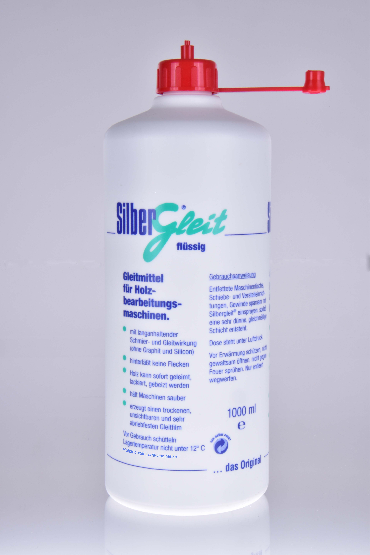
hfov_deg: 18.9
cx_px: 185
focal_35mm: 72
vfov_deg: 28.1
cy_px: 278
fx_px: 1110
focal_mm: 48
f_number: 32
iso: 200
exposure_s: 1/40
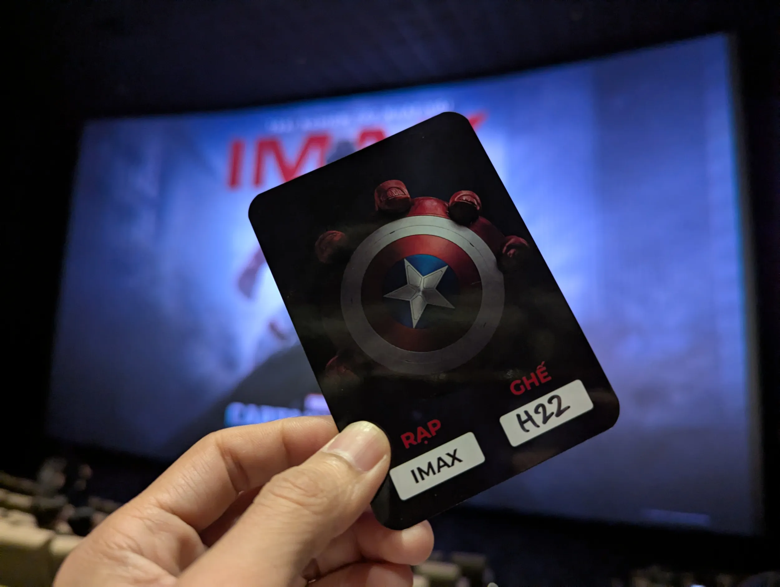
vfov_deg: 56.9
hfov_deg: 71.5
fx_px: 542
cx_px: 390
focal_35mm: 24
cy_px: 294
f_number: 1.85
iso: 2039
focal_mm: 6.81
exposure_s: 1/36
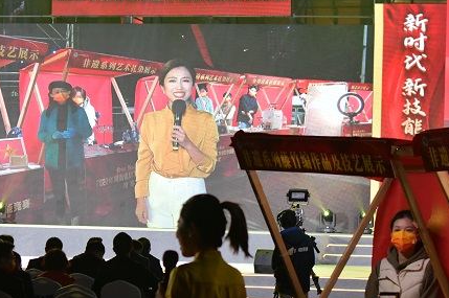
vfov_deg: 9.3
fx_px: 1831
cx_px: 194
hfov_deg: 14.0
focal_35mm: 147
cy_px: 220
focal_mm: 60
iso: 1600
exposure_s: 1/160
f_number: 4.5
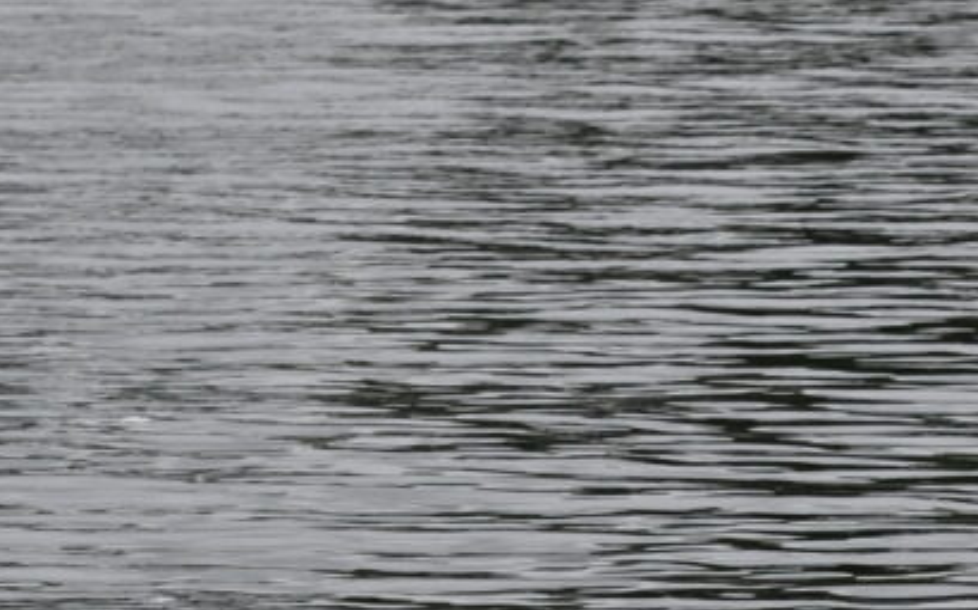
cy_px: -998
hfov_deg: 2.7
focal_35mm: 766
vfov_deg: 1.7
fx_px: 20403
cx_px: 501
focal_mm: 120
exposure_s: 1/200
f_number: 4
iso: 400
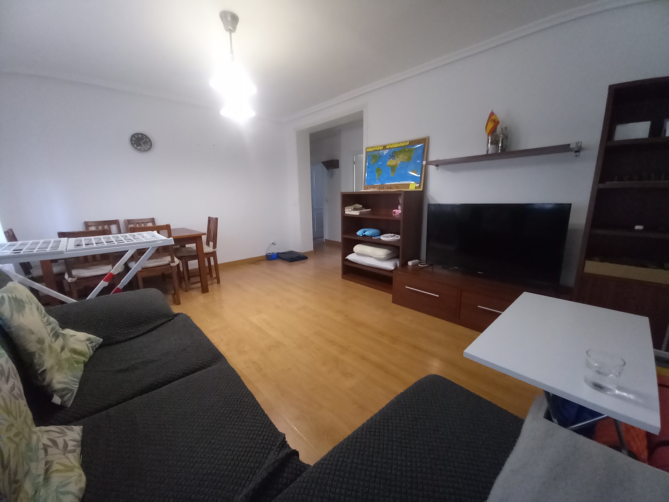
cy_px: 251
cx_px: 334
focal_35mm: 13
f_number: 2.2
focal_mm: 1.13
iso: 400
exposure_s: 1/16.7
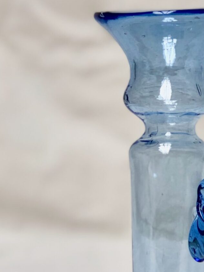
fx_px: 1368
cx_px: 176
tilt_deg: -8.4
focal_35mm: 174
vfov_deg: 11.4
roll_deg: +1.1
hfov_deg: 8.5
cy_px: 160
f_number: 2.8
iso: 20
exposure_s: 1/40
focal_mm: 6.6
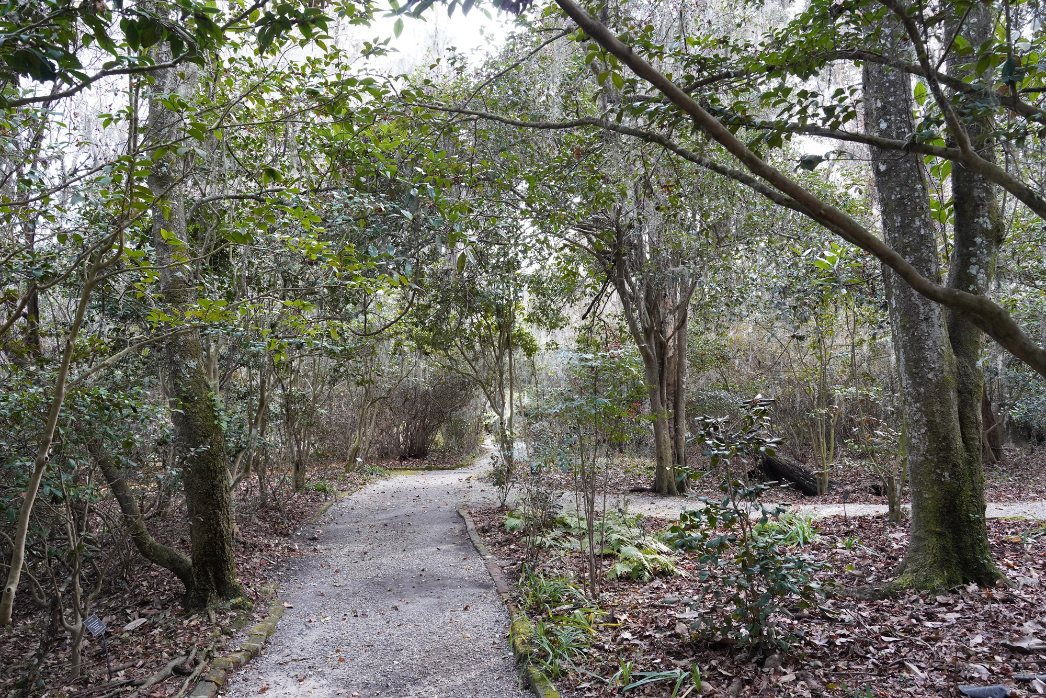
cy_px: 349
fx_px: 814
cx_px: 523
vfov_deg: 46.4
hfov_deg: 65.5
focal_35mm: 28
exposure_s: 1/100
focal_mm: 28
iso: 1600
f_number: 8
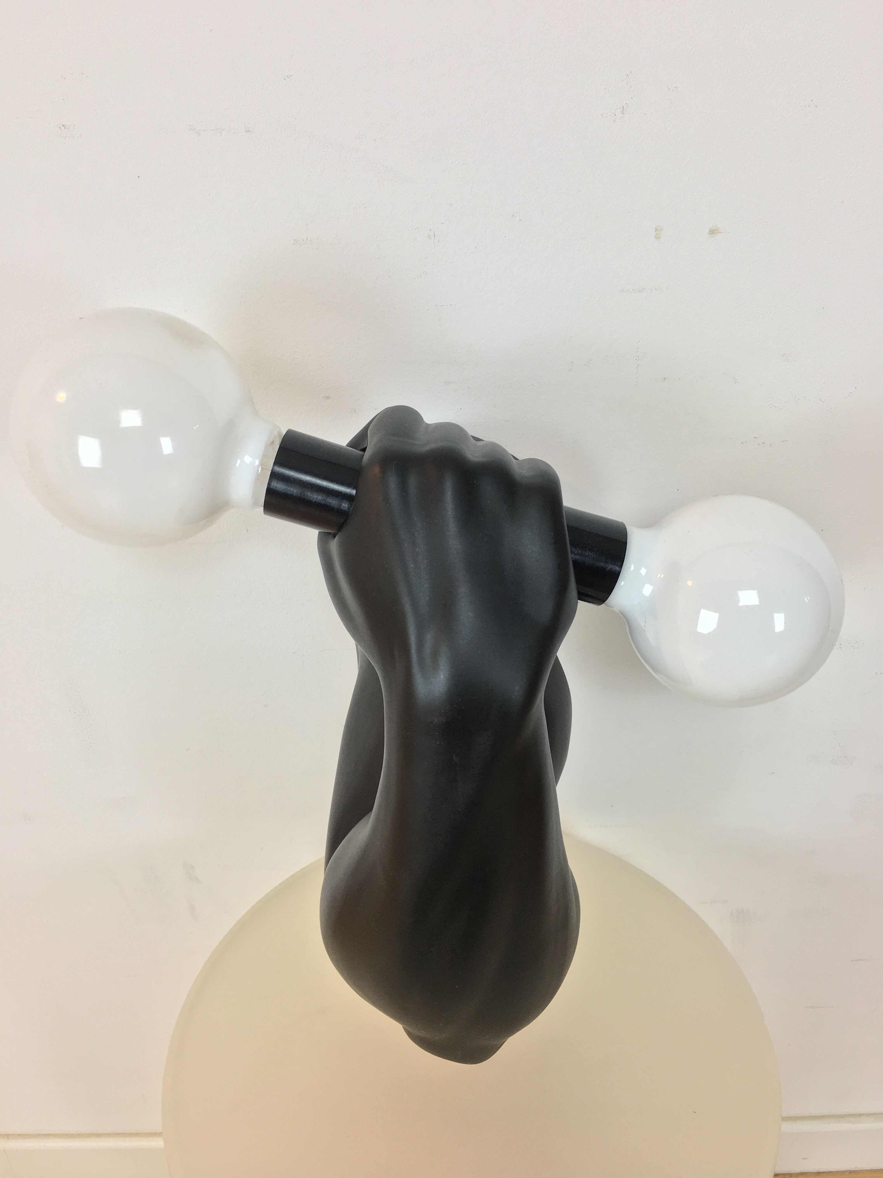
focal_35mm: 29
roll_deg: +2.3
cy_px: 589
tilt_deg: -31.7
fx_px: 986
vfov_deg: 61.7
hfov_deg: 48.2
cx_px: 442
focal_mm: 4.15
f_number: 2.2
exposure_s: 1/33
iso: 32
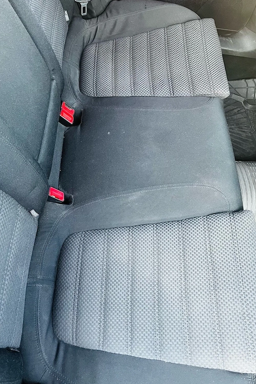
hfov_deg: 44.9
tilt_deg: -58.7
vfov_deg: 63.7
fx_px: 309
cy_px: 193
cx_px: 121
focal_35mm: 29
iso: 320
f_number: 1.6
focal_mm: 5.1
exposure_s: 1/60
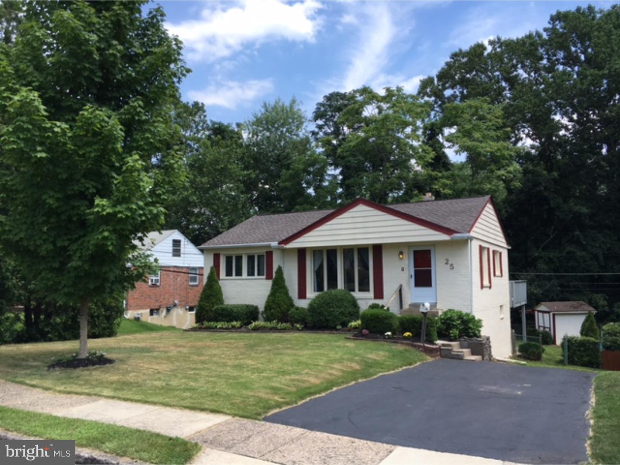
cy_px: 232
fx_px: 519
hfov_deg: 61.7
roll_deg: +0.9
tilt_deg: +7.9
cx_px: 310
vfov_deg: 48.2
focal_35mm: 29
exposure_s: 1/950
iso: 25
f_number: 2.2
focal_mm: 4.15
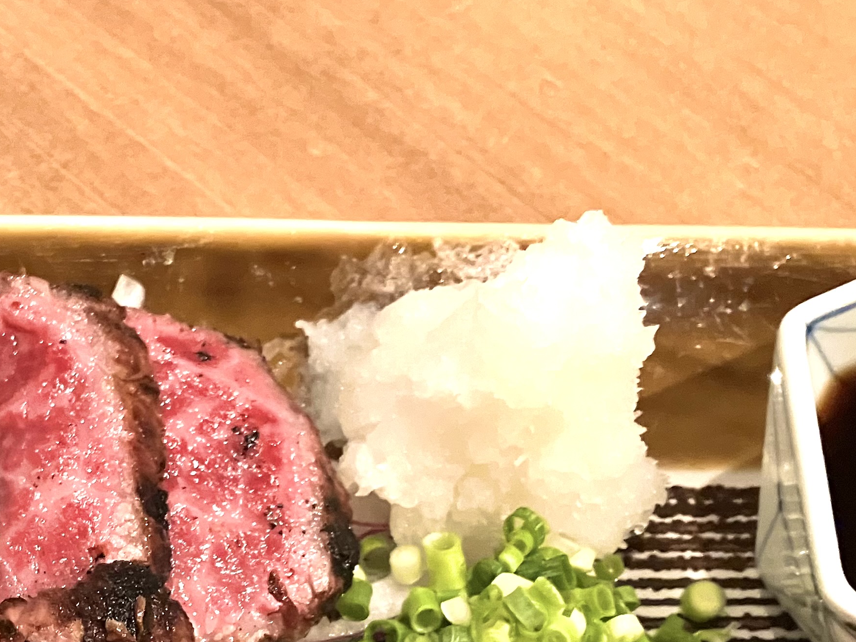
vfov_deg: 22.3
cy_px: 656
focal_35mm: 63
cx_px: 68
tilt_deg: -63.4
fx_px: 1558
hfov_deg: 29.3
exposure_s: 1/24
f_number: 1.8
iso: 640
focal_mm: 3.99
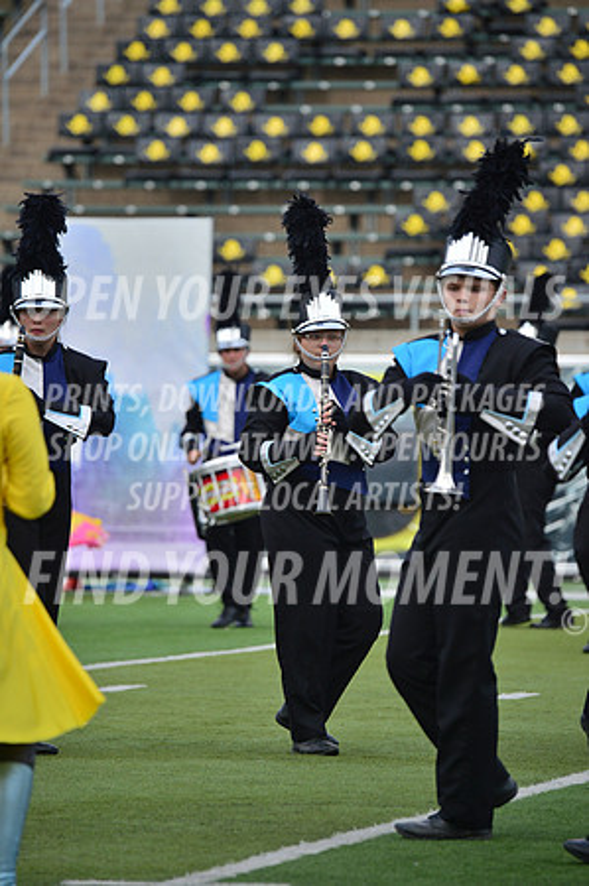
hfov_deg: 4.4
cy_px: 443
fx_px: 7625
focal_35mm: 310
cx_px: 294
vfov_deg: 6.7
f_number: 5.6
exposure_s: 1/1000
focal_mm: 310
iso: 200
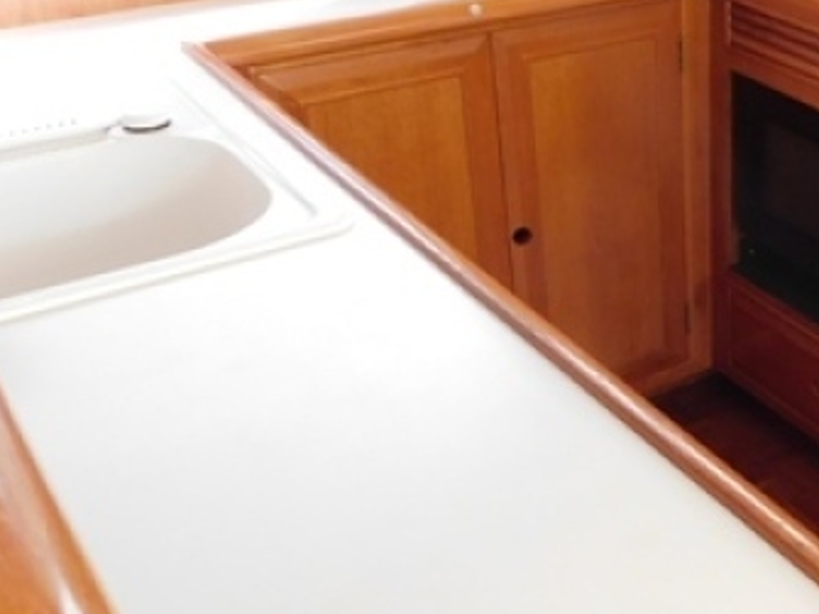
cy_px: 250
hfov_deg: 31.3
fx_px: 1301
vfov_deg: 26.5
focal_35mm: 55
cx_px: 890
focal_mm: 4
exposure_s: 1/30
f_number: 3
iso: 320
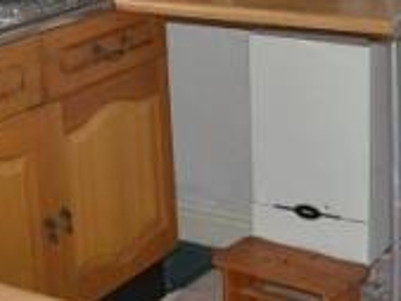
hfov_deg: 16.0
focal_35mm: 123
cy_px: -4
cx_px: 268
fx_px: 1426
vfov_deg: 11.9
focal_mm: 22
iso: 800
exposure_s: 1/60
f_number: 3.8
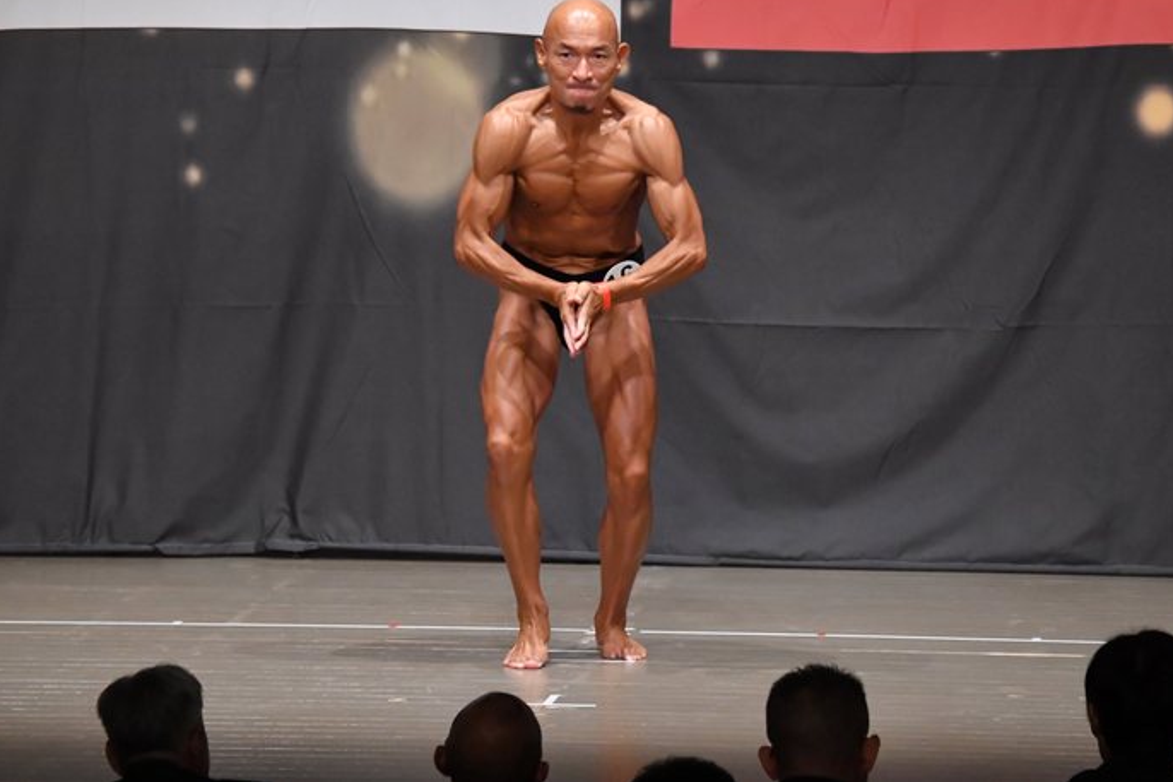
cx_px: 572
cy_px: 344
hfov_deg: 8.4
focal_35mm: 245
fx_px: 7981
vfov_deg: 5.6
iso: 6400
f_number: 5.6
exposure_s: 1/400
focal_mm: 145
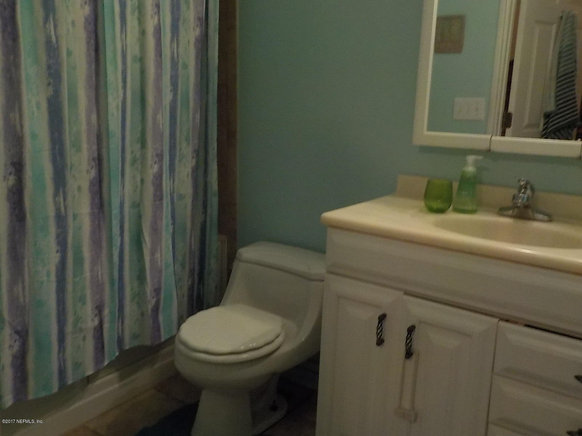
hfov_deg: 60.0
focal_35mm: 30
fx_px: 504
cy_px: 218
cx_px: 291
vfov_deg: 46.8
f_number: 3.3
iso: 560
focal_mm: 4.1
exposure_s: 1/15
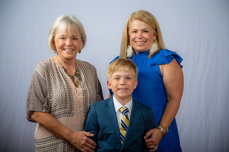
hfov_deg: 26.0
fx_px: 496
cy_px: 76
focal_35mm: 78
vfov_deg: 17.5
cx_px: 114
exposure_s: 1/200
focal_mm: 78
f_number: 5.6
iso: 250
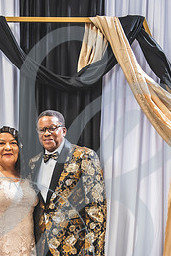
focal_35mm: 61
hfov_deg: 22.1
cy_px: 193
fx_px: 435
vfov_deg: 32.2
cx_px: 49
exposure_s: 1/250
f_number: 2.8
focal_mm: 35
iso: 1600
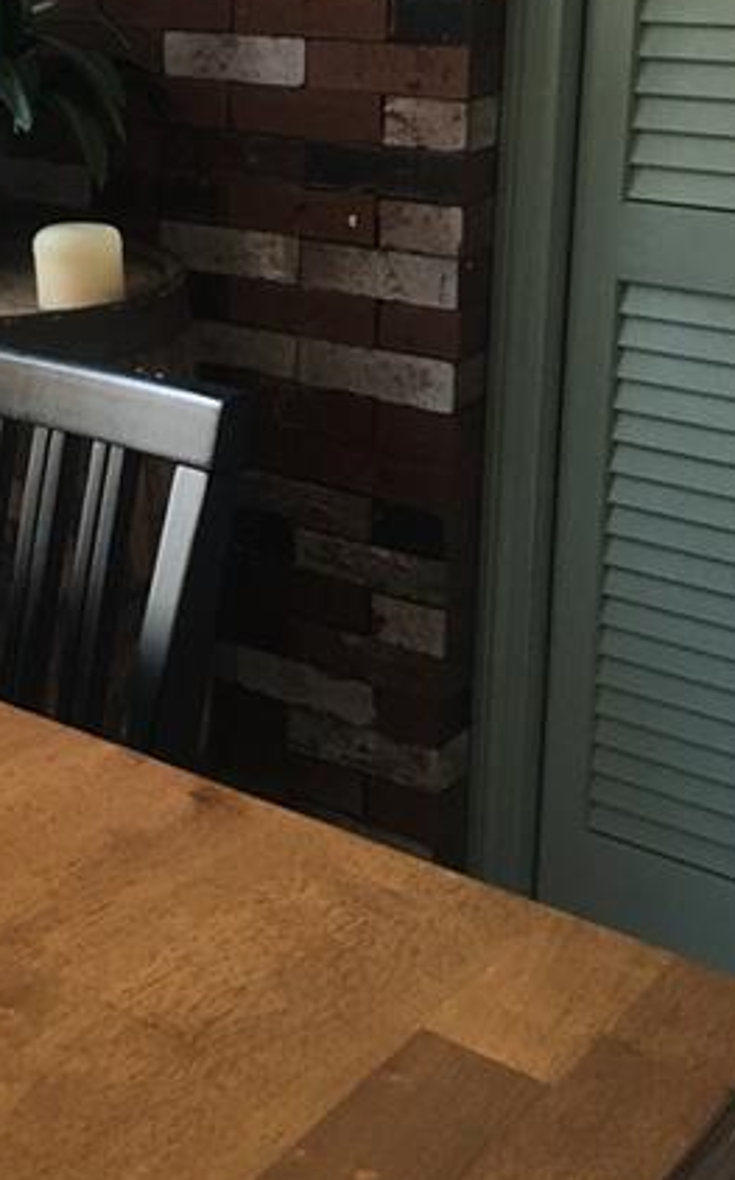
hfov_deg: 22.1
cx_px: -31
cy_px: 319
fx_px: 1798
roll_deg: +1.1
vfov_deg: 35.6
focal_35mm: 56
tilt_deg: -13.1
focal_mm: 4.15
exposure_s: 1/30
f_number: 2.2
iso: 32
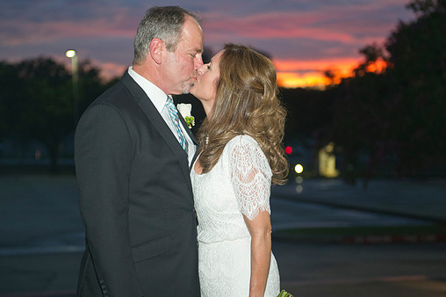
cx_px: 219
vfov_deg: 17.0
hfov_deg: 25.4
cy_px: 160
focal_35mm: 80
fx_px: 990
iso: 800
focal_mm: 70
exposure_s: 1/160
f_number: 2.8
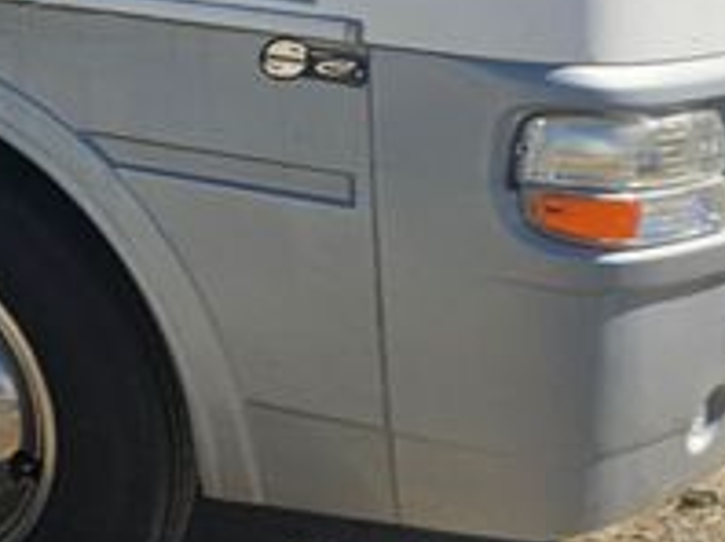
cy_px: -582
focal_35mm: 119
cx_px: -978
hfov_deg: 12.9
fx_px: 2489
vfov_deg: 11.1
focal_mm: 5.4
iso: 25
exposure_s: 1/1677
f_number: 1.8
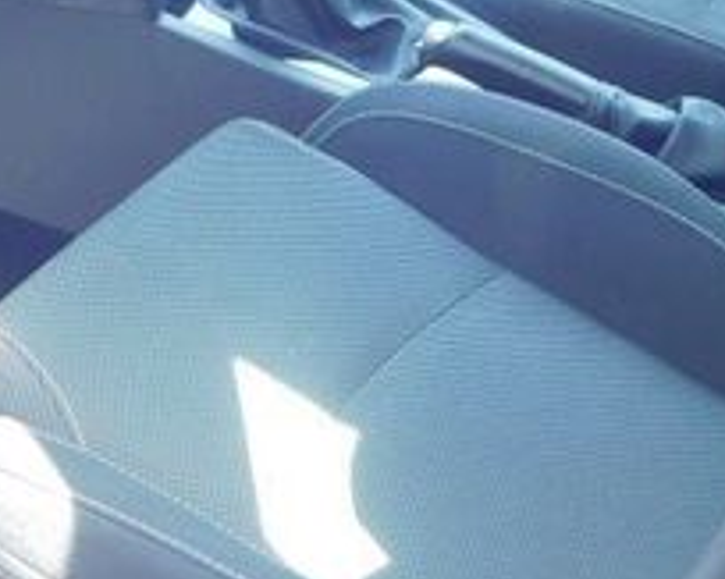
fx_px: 2466
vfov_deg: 13.3
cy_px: 28
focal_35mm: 115
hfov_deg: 16.4
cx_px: 28
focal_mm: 5.3
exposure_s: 1/30
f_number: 3.2
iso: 200
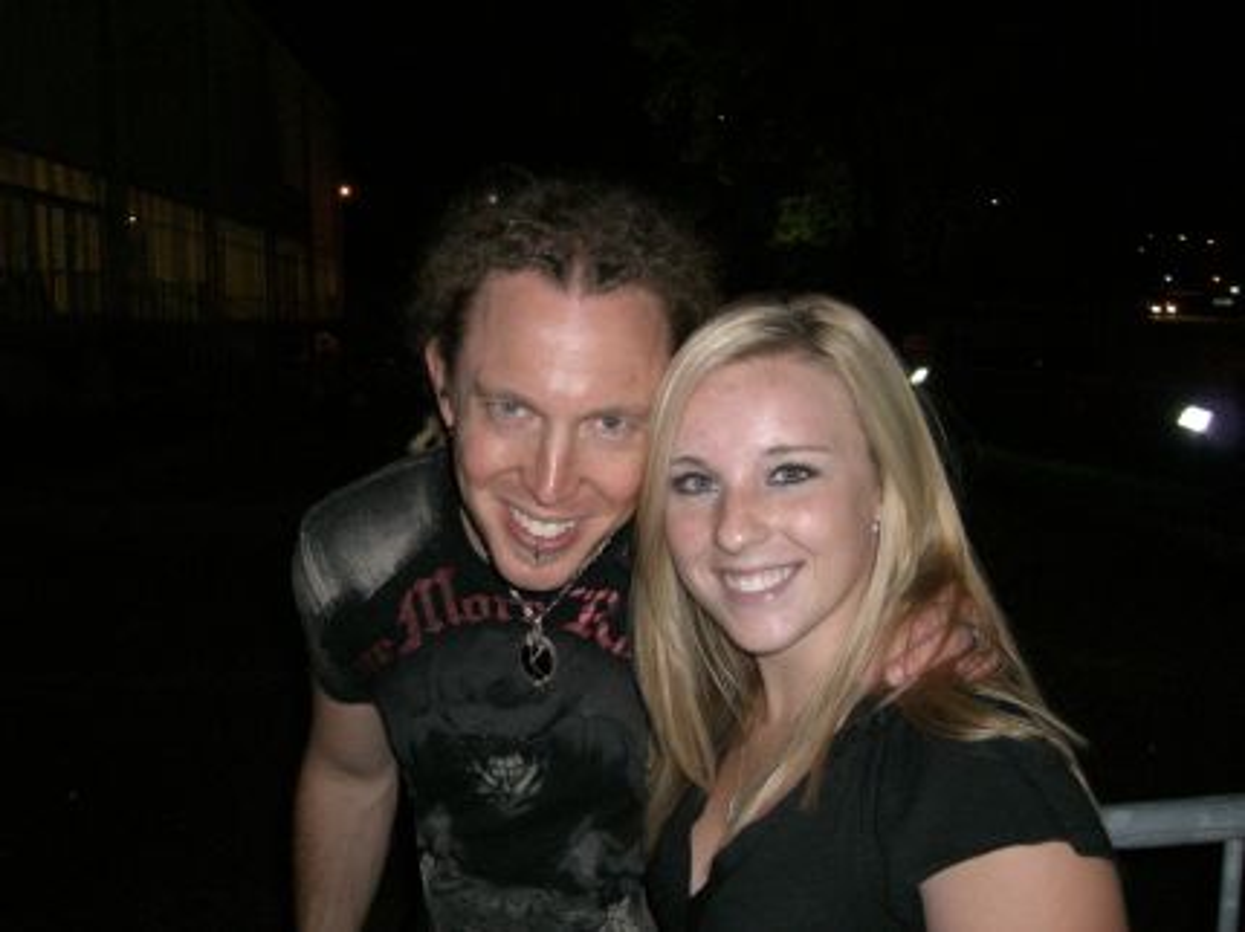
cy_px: 466
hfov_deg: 49.0
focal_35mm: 38
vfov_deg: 37.7
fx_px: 1366
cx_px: 622
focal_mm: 6.2
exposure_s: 1/60
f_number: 2.7
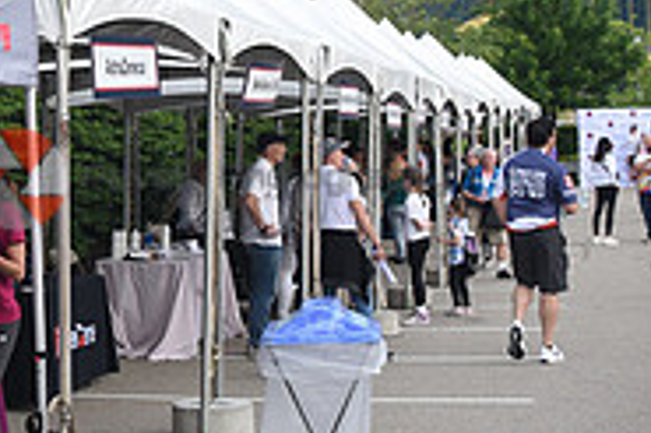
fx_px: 1987
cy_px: 62
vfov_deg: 12.4
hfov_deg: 17.8
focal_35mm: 110
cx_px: -113
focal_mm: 35
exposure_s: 1/320
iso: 640
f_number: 5
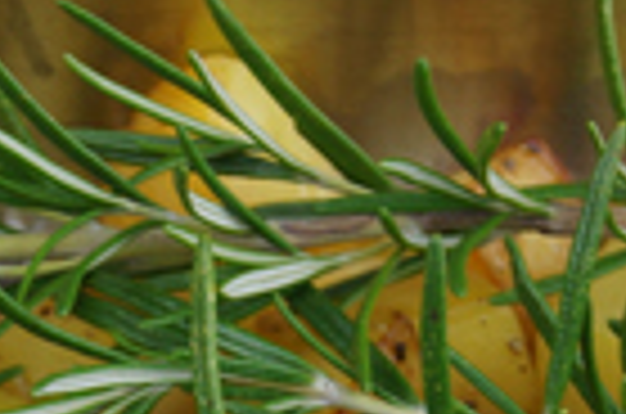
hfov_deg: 7.5
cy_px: 864
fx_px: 4747
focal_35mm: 274
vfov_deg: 4.9
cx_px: 108
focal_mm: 35
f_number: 5
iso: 320
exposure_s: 1/160
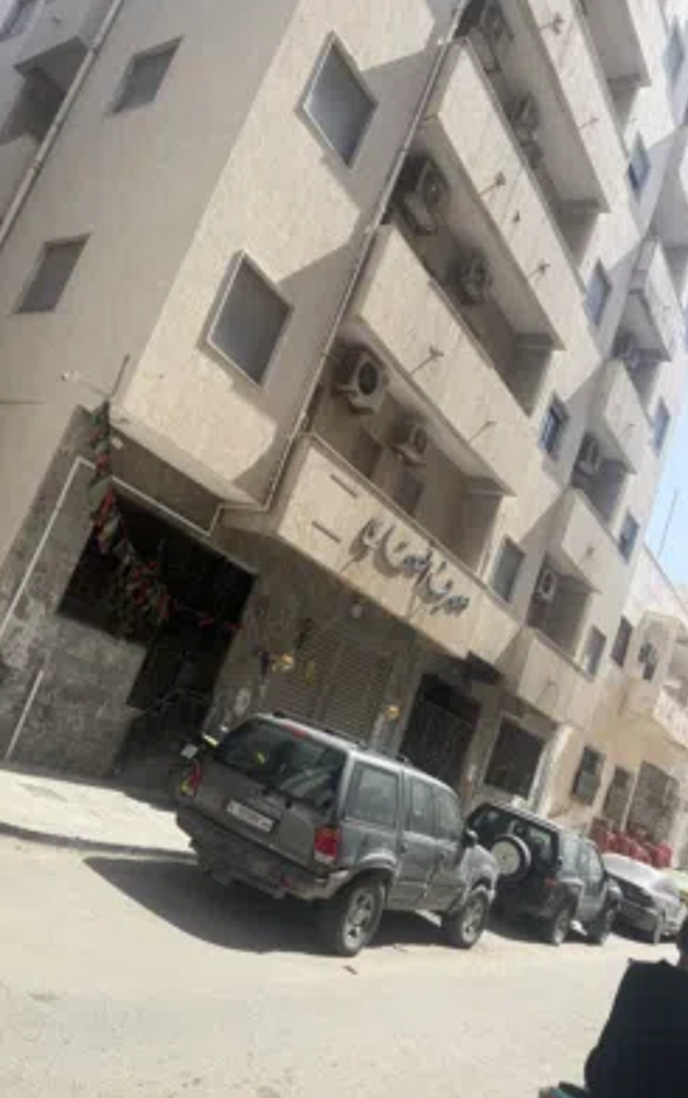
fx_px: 779
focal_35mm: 26
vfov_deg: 70.4
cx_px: 286
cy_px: 550
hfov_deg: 47.5
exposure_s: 1/2907
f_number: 1.78
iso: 80
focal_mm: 6.76
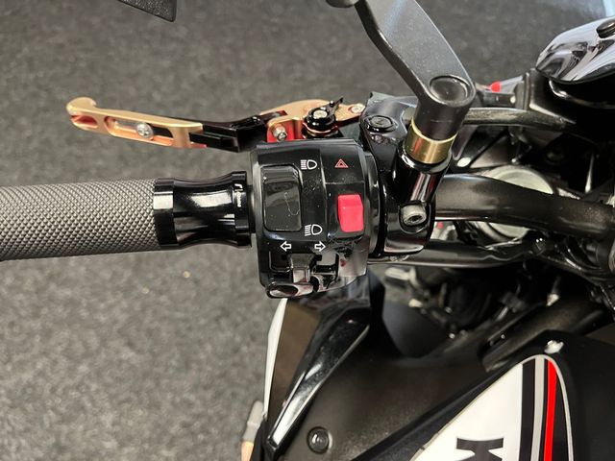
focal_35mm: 26
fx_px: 462
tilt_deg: -56.4
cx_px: 308
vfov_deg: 53.1
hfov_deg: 67.3
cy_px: 230
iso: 500
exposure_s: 1/33
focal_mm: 5.1
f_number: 1.6
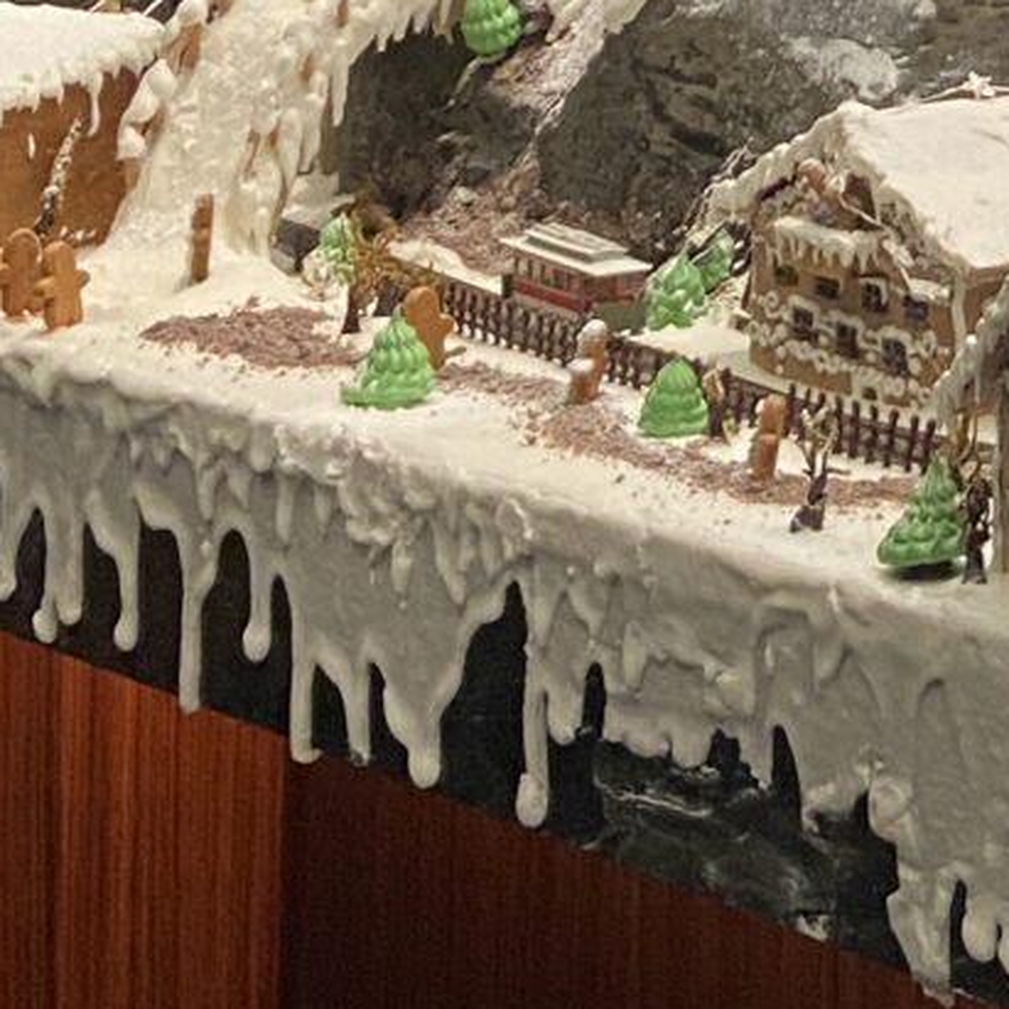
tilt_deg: +2.6
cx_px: 1527
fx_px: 4716
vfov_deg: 11.3
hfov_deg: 11.7
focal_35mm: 143
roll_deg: +0.1
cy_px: -869
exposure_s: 1/61
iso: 125
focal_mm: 4.25
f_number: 1.8
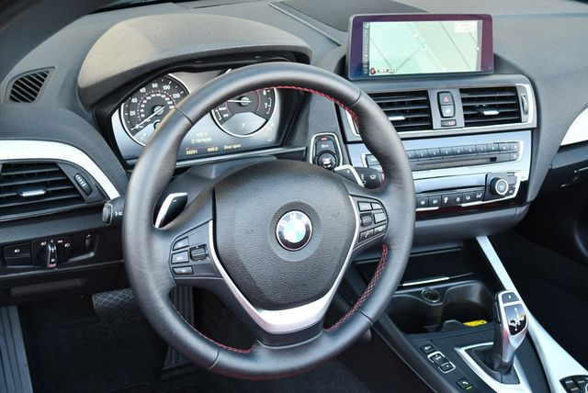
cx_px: 294
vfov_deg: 28.1
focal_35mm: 48
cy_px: 196
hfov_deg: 41.1
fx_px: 785
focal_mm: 24
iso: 800
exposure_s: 1/160
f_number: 4
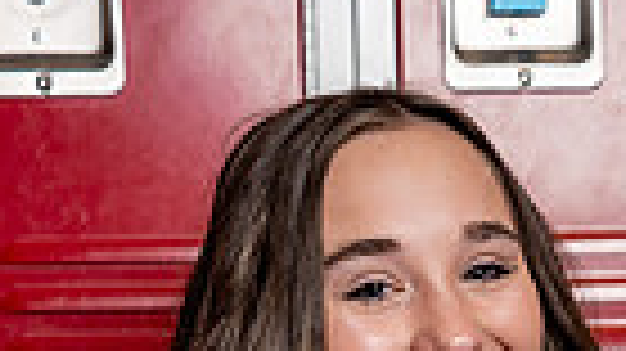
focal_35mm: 190
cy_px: 945
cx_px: 437
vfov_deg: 6.0
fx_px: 3152
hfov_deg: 11.3
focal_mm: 56
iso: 160
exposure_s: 1/250
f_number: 4
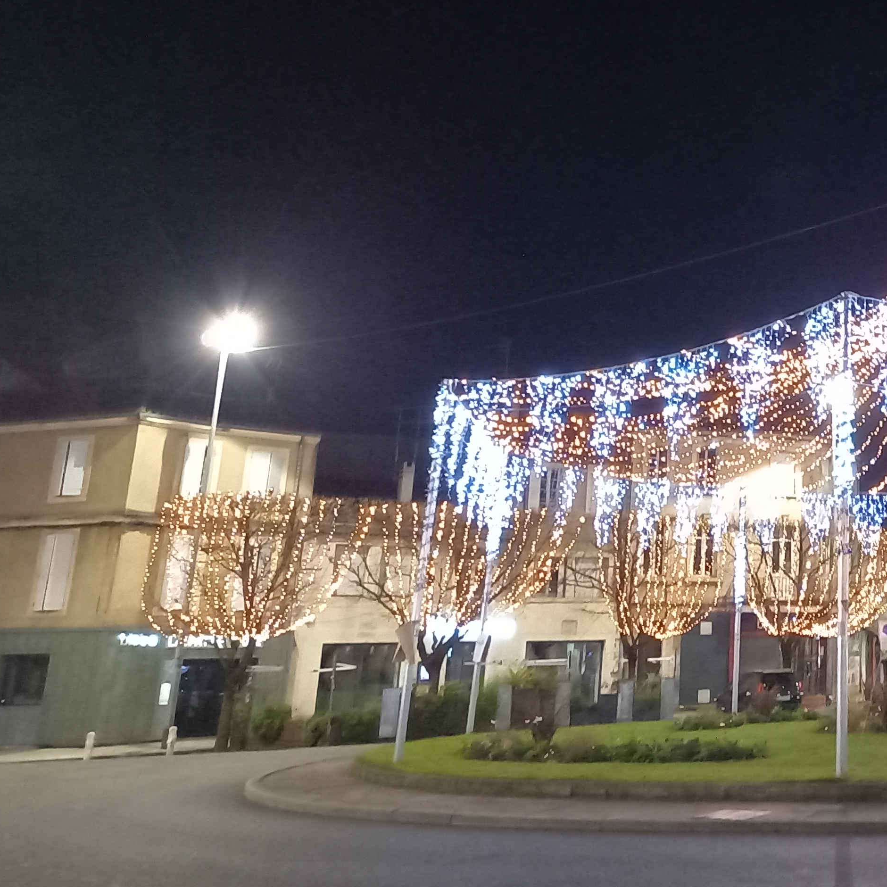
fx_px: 1363
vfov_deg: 35.2
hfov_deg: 33.1
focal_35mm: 47
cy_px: 209
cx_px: 884
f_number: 2
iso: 2500
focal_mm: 4.6
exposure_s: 1/16.7
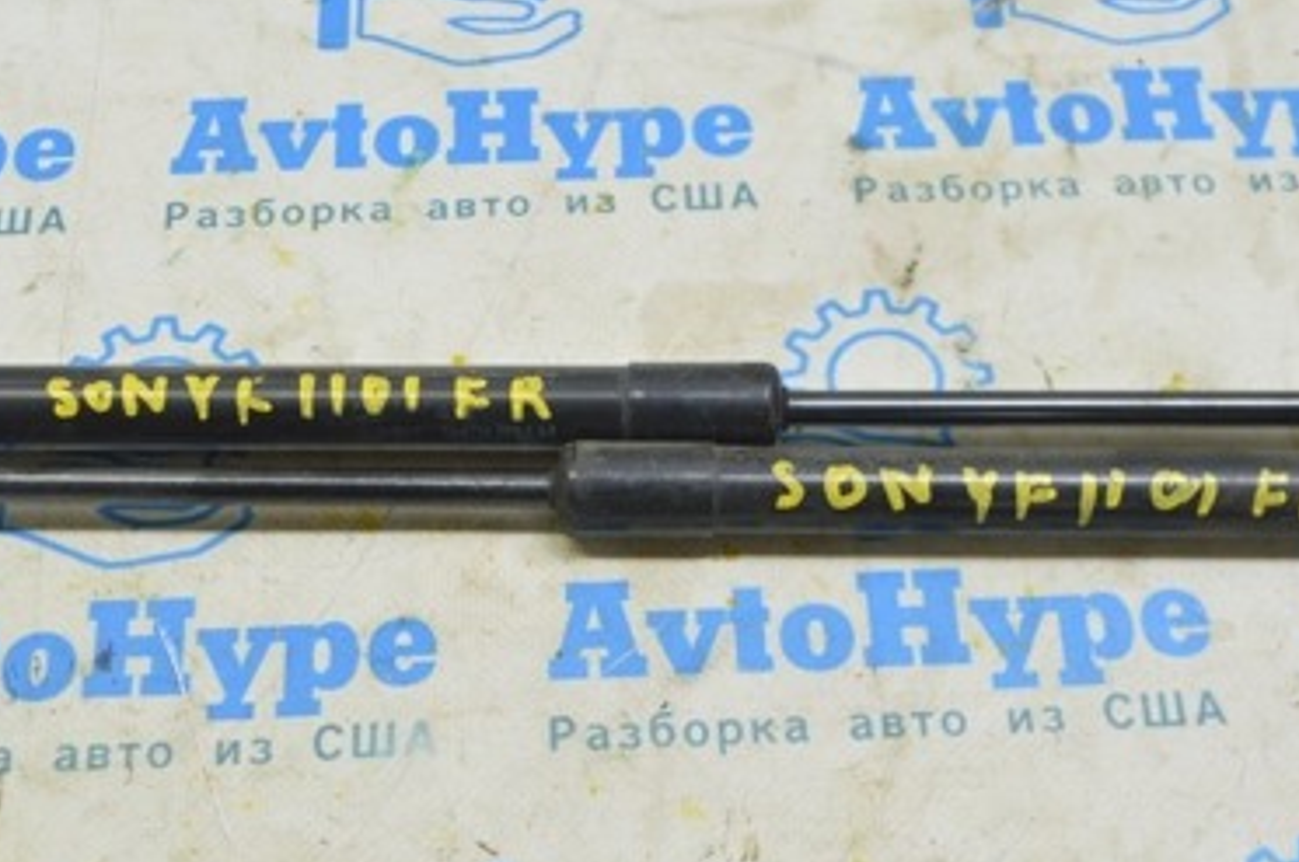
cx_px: 615
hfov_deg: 32.4
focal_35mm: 62
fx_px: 2234
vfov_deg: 21.8
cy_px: 497
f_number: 5.6
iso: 400
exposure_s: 1/20
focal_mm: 24
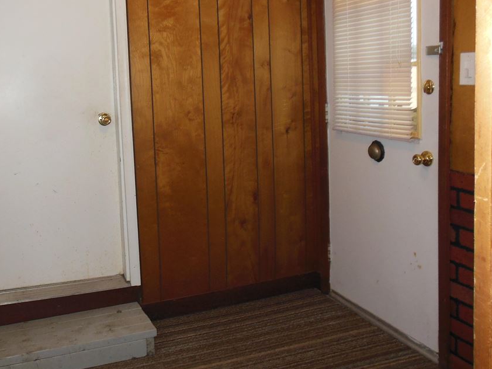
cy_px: 130
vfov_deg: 37.4
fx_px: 540
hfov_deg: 47.5
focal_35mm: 38
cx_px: 136
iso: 200
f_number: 3.2
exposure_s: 1/25
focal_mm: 4.5
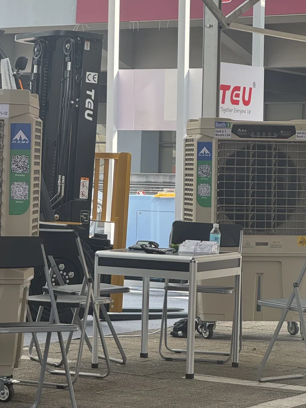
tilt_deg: +1.9
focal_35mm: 130
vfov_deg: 15.2
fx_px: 1532
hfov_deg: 11.4
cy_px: 167
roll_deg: -1.4
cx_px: 97
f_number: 2.8
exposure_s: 1/182
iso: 25
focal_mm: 9
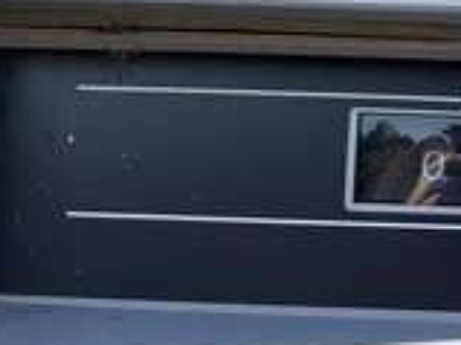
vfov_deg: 20.1
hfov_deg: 24.1
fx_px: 971
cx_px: 562
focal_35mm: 73
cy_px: 194
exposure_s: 1/770
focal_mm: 3
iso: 25
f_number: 1.8
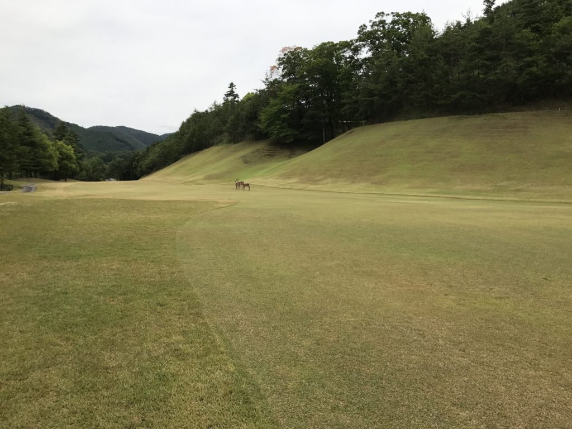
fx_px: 463
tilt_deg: -1.3
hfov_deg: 63.4
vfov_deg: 49.7
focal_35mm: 28
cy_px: 214
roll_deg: -0.5
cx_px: 286
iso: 20
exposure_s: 1/2083
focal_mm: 3.99
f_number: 1.8
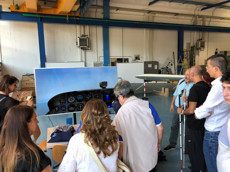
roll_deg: +1.5
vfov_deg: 49.7
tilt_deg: -7.3
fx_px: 186
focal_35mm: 28
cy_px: 86
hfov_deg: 63.4
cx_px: 115
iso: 25
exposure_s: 1/33
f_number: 1.8
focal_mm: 4
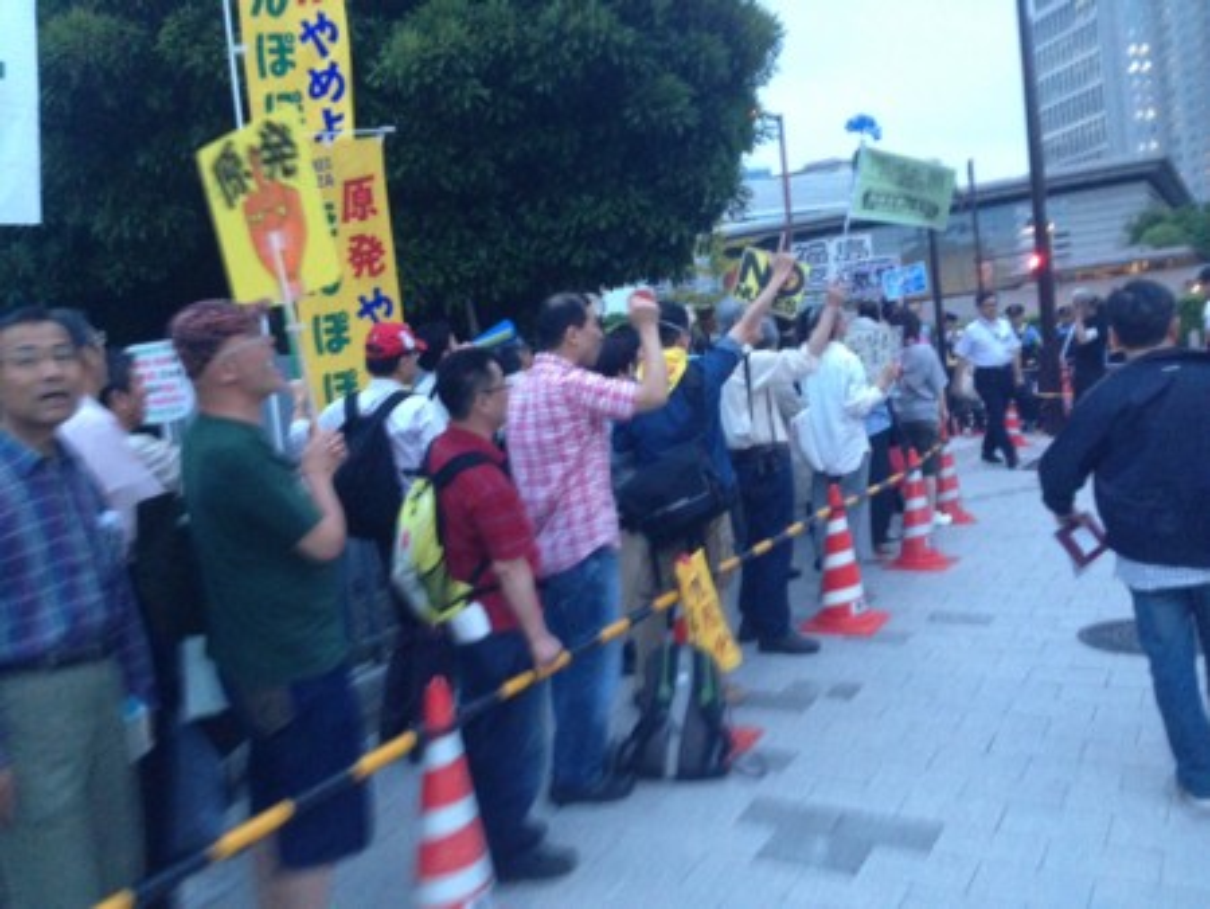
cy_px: 454
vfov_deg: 43.0
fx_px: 1154
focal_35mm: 33
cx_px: 605
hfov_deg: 55.3
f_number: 2.4
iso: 320
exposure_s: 1/20
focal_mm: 4.13
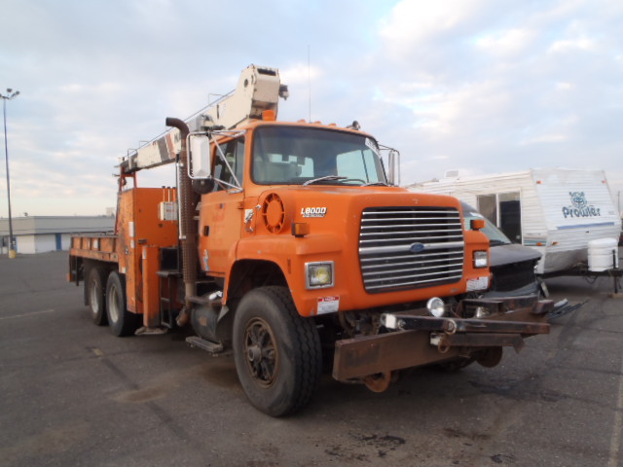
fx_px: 504
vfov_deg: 49.7
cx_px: 312
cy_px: 234
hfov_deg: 63.4
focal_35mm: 28
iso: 80
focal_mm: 5
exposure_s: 1/80
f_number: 3.5
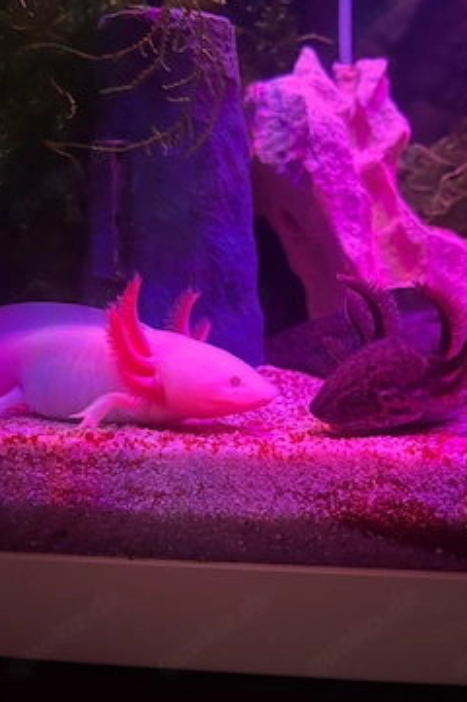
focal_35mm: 30
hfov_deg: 43.5
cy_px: 350
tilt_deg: -6.7
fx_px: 585
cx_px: 255
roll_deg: +0.7
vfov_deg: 62.0
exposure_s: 1/10
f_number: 1.6
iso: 800
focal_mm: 5.1
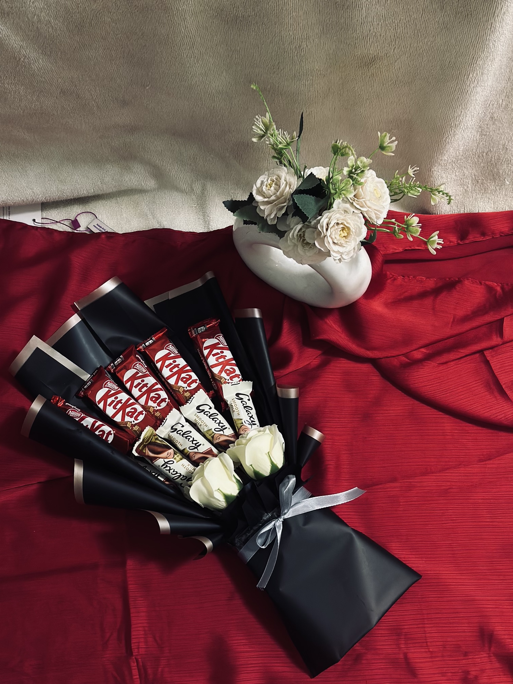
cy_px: 342
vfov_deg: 39.7
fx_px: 948
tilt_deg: -75.3
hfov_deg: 30.3
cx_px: 256
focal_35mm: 48
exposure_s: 1/43
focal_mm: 6.86
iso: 400
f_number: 1.78
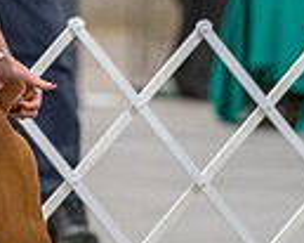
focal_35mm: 882
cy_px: -50
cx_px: -260
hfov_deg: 2.2
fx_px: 7930
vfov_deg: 1.8
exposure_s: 1/250
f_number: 3.5
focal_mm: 179
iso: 6400
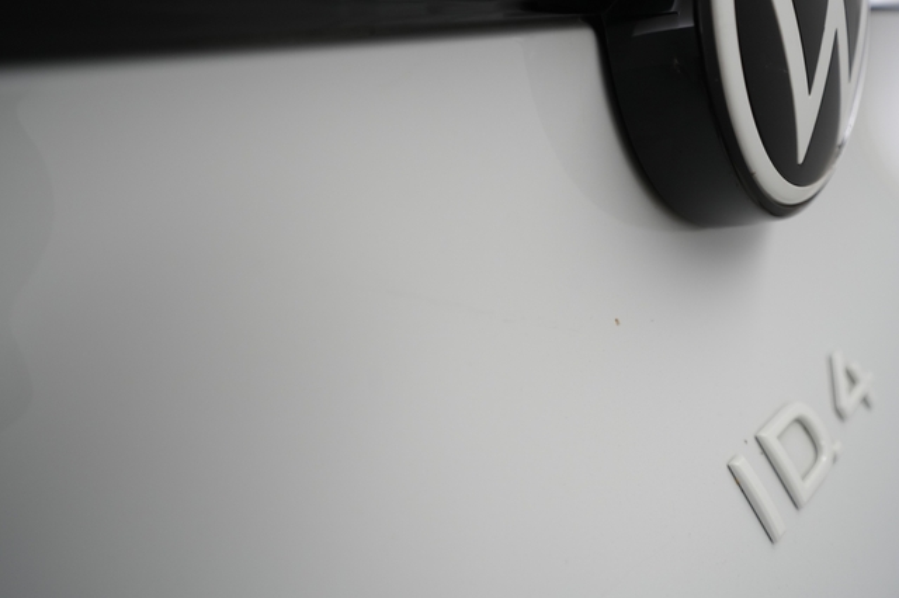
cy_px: 299
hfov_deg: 65.5
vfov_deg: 46.4
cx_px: 450
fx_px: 699
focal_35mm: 28
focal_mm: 28
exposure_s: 1/100
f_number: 4.5
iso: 1000
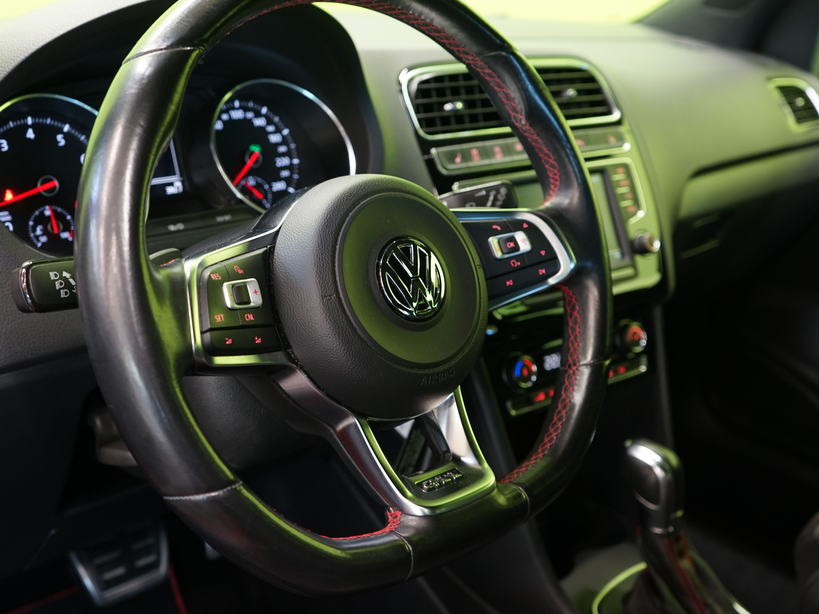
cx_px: 397
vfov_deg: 36.8
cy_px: 271
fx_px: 923
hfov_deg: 47.9
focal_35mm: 39
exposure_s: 1/10
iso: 800
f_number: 4.5
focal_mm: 32
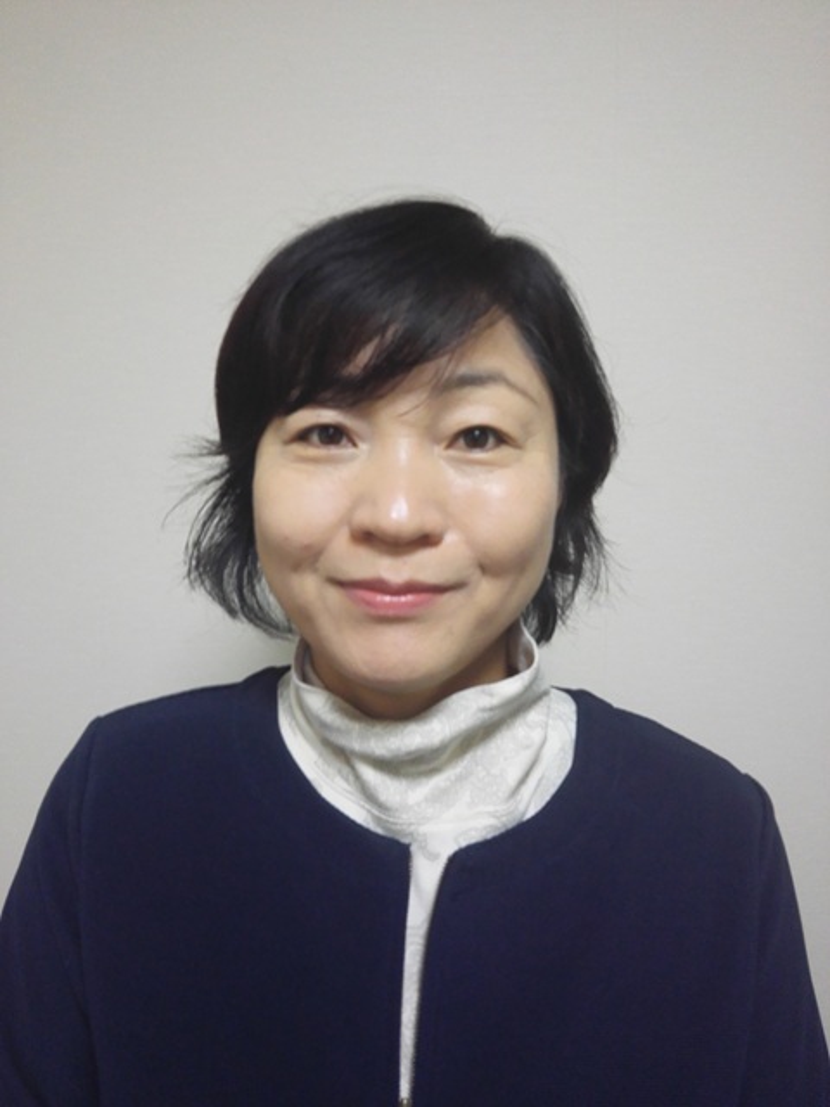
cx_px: 415
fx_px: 927
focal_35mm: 29
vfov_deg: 61.7
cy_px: 554
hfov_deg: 48.2
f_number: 2
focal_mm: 3.8
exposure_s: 1/33.4
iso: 200
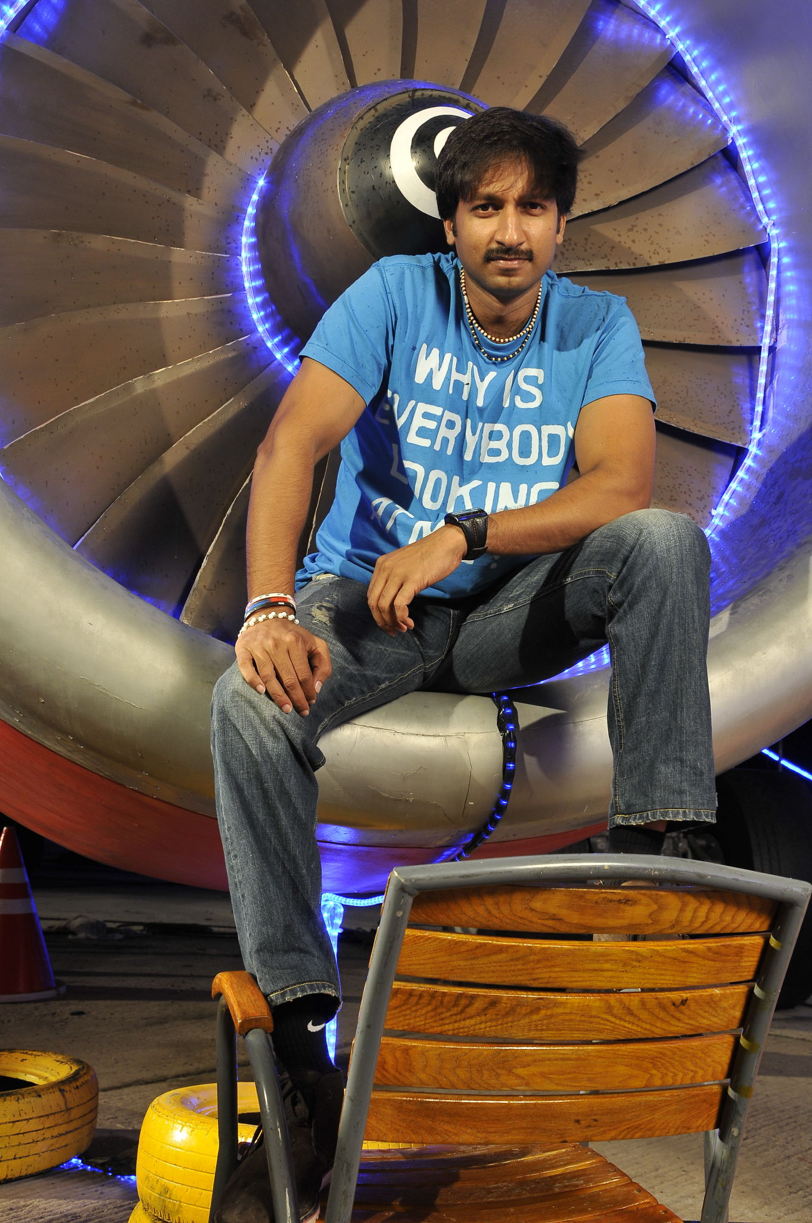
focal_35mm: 42
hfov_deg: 31.8
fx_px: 1425
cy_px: 612
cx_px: 406
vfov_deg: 46.5
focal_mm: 28
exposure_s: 1/15
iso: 400
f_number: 7.1
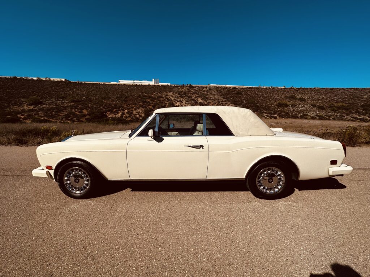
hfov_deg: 102.1
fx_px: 150
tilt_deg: -8.4
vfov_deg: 85.7
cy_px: 138
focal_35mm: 14
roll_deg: -0.6
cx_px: 185
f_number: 2.2
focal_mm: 2.22
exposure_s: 1/4292
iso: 50
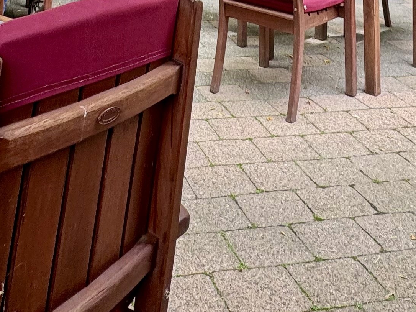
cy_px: -247
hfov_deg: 36.5
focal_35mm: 52
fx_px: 625
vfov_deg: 20.2
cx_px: 146
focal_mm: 2.22
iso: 40
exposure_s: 1/99
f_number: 2.2
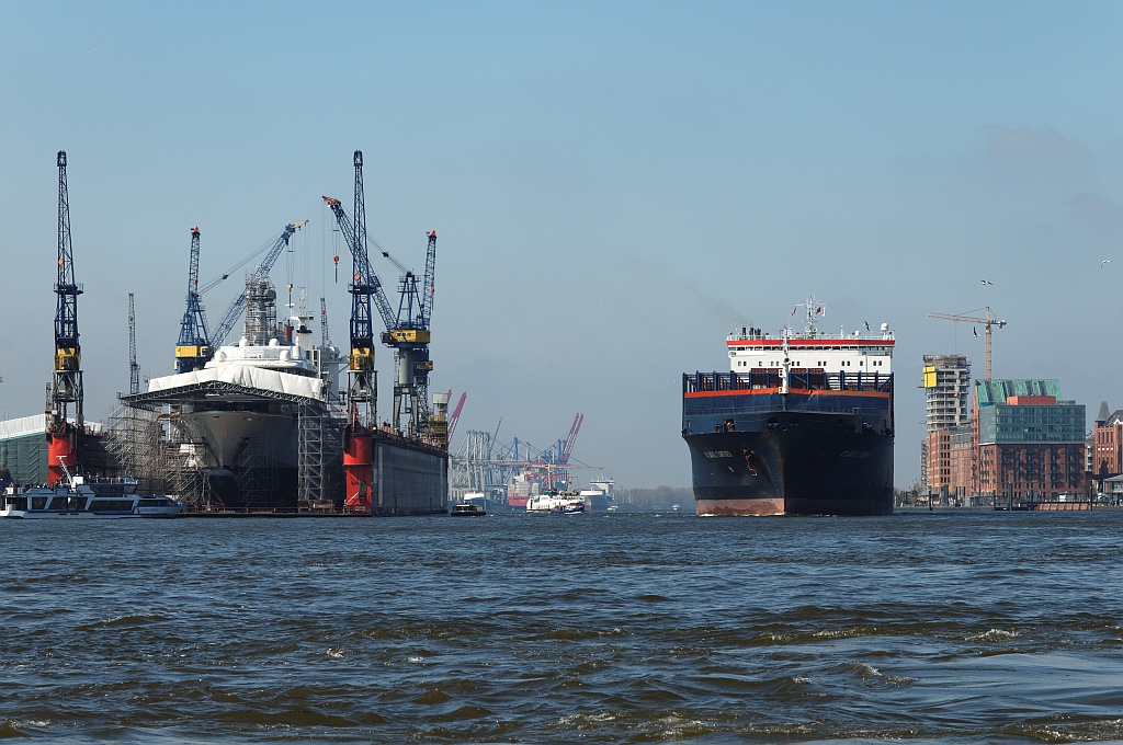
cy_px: 372
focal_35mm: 128
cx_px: 562
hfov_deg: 16.1
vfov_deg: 10.7
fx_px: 3972
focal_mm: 85
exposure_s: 1/320
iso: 200
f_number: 11
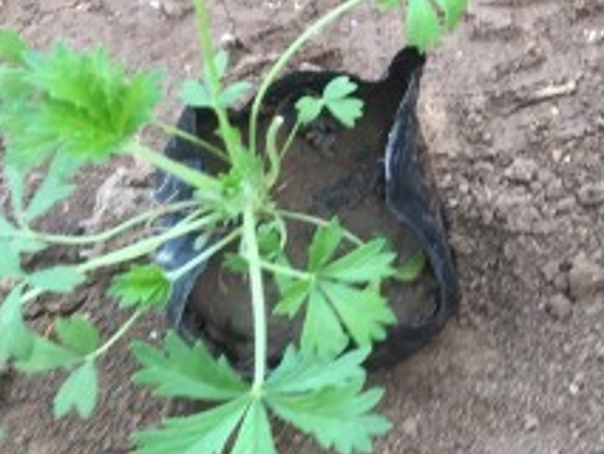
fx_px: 1903
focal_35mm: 109
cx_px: 1032
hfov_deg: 15.8
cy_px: 153
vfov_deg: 13.6
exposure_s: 1/50
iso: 40
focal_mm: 4.15
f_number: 2.2
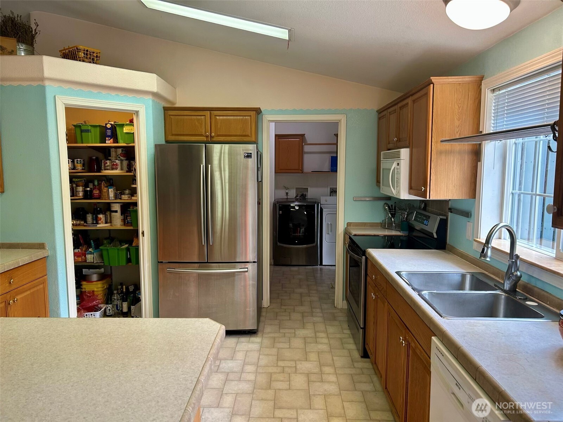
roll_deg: -0.5
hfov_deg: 67.3
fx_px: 423
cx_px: 282
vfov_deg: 53.1
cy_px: 211
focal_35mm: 26
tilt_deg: -6.0
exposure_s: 1/60
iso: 80
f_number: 1.5
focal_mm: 5.7
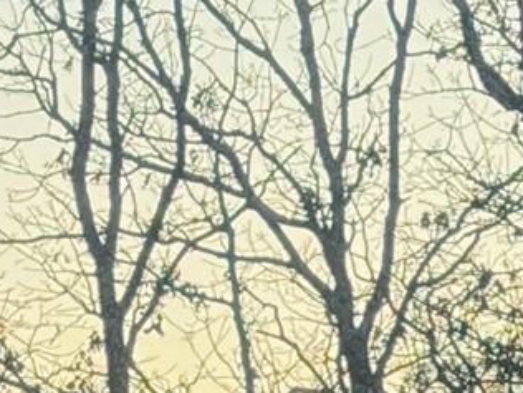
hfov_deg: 6.7
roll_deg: +1.3
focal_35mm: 292
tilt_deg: -1.5
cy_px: 1114
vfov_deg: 4.9
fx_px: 4412
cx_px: 720
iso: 160
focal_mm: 6.76
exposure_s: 1/226
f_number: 1.78
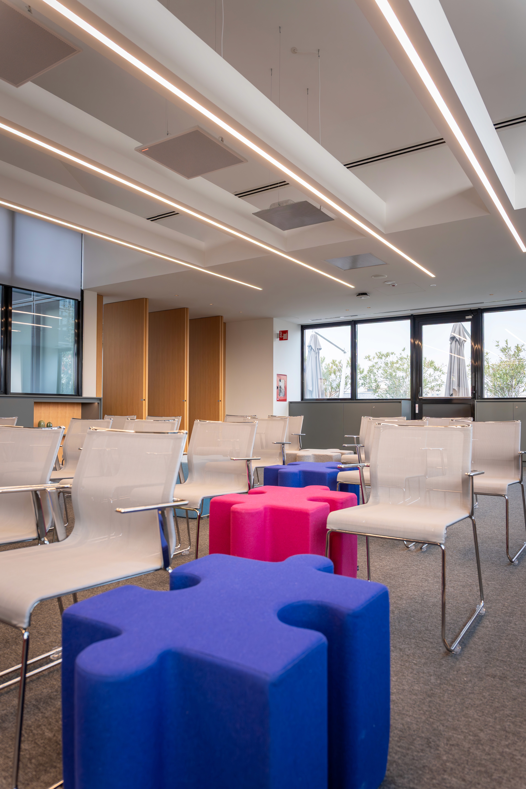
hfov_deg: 53.1
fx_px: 526
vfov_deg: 73.7
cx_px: 263
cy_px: 394
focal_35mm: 24
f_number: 4
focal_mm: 24
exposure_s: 1/125
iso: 250
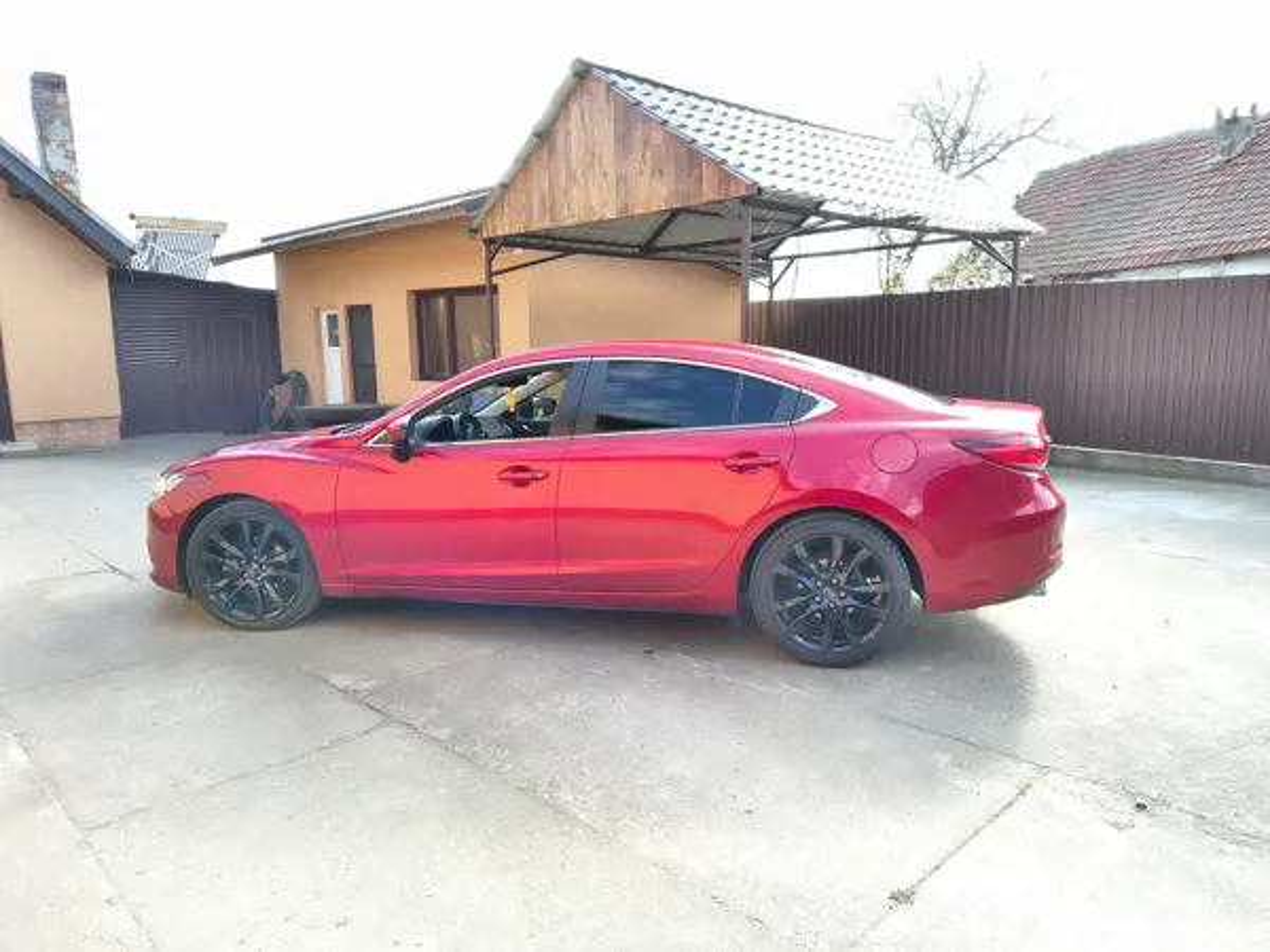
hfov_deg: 73.9
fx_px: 844
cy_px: 476
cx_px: 635
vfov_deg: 58.9
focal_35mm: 23
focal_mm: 5.56
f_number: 1.8
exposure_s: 1/181
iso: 100
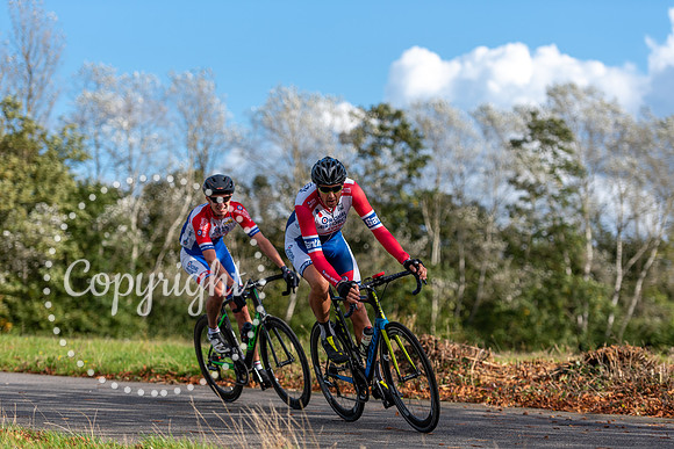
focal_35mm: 105
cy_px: 224
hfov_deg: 19.5
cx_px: 337
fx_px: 1966
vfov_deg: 13.0
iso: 160
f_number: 2.8
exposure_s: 1/3200
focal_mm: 105
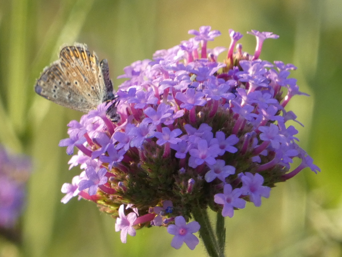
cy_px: 128
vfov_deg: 2.5
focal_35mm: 600
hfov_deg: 3.3
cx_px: 171
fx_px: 5929
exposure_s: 1/100
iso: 250
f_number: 5.6
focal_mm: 107.6
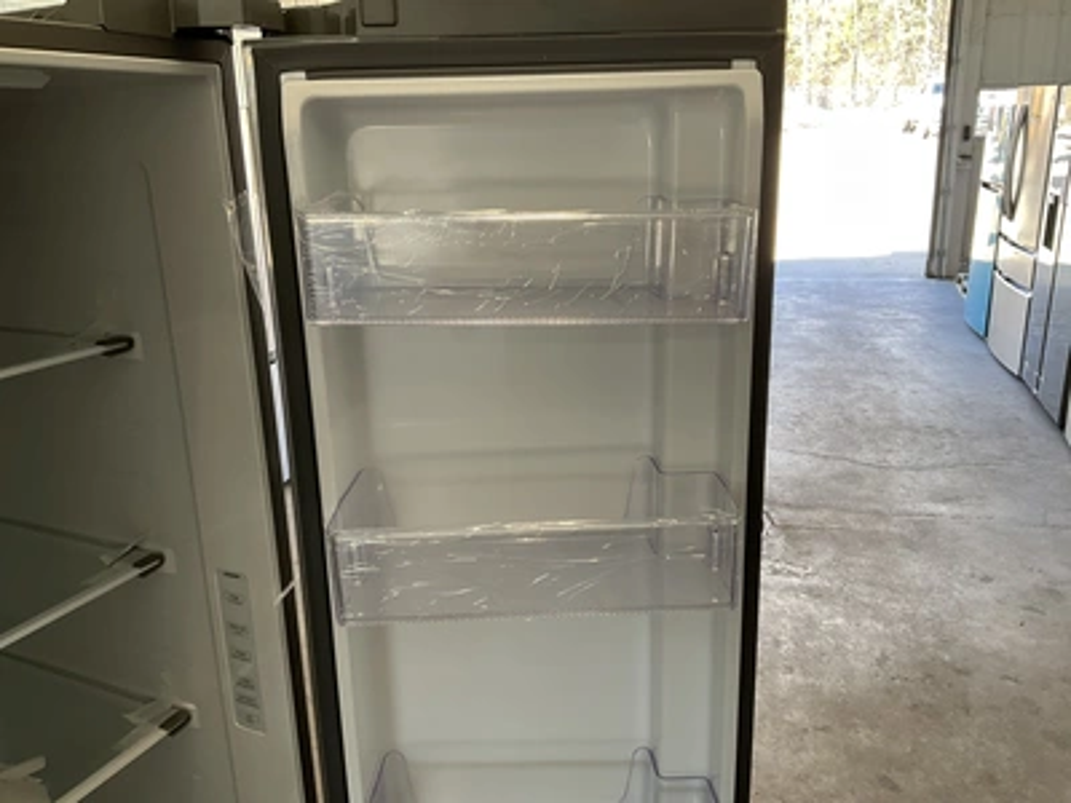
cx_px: 536
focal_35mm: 29
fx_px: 897
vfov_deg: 48.2
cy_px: 402
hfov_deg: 61.7
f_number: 1.8
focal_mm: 3
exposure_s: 1/60
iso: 50
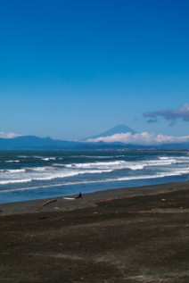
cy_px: 142
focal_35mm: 62
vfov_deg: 32.4
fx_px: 487
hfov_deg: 21.9
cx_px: 86
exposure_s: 1/100
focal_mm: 24.2
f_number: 13
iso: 100
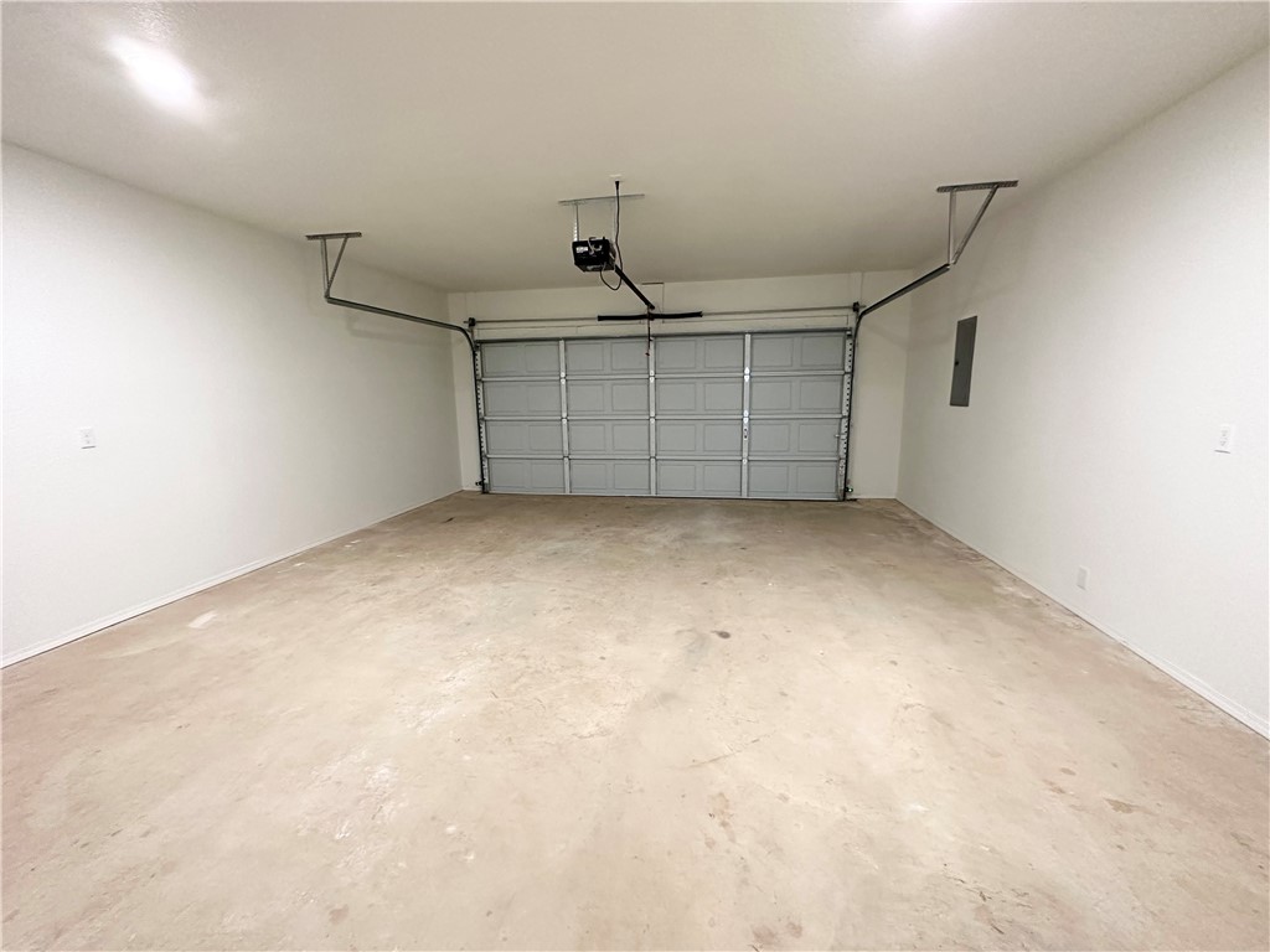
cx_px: 635
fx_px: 514
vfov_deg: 85.7
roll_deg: +0.7
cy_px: 476
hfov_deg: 102.1
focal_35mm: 14
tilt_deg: -9.9
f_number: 2.2
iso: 640
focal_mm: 2.22
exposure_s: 1/60
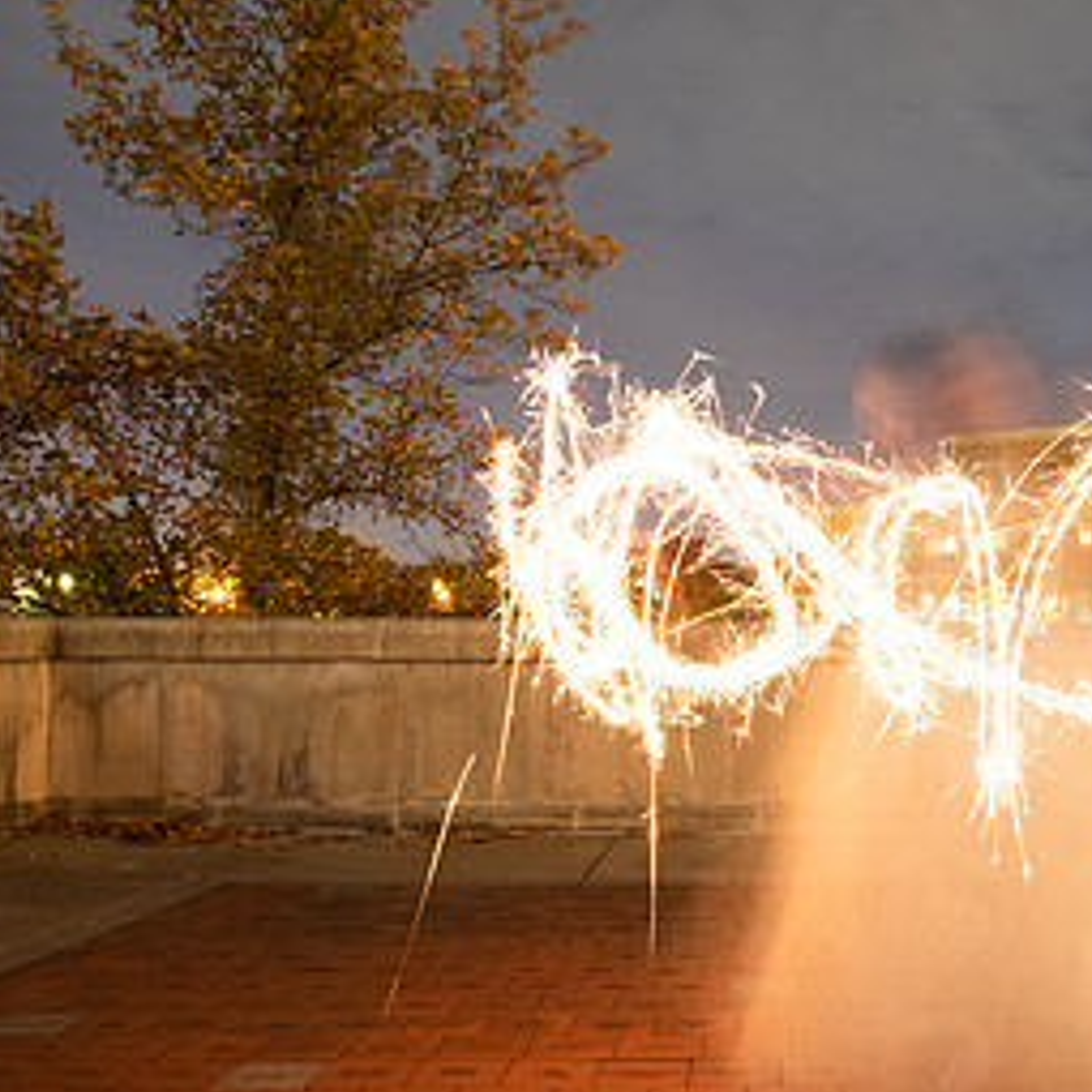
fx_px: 1463
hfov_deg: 39.8
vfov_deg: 40.9
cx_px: 814
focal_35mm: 41
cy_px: 542
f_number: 5.6
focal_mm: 18
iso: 200
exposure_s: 10
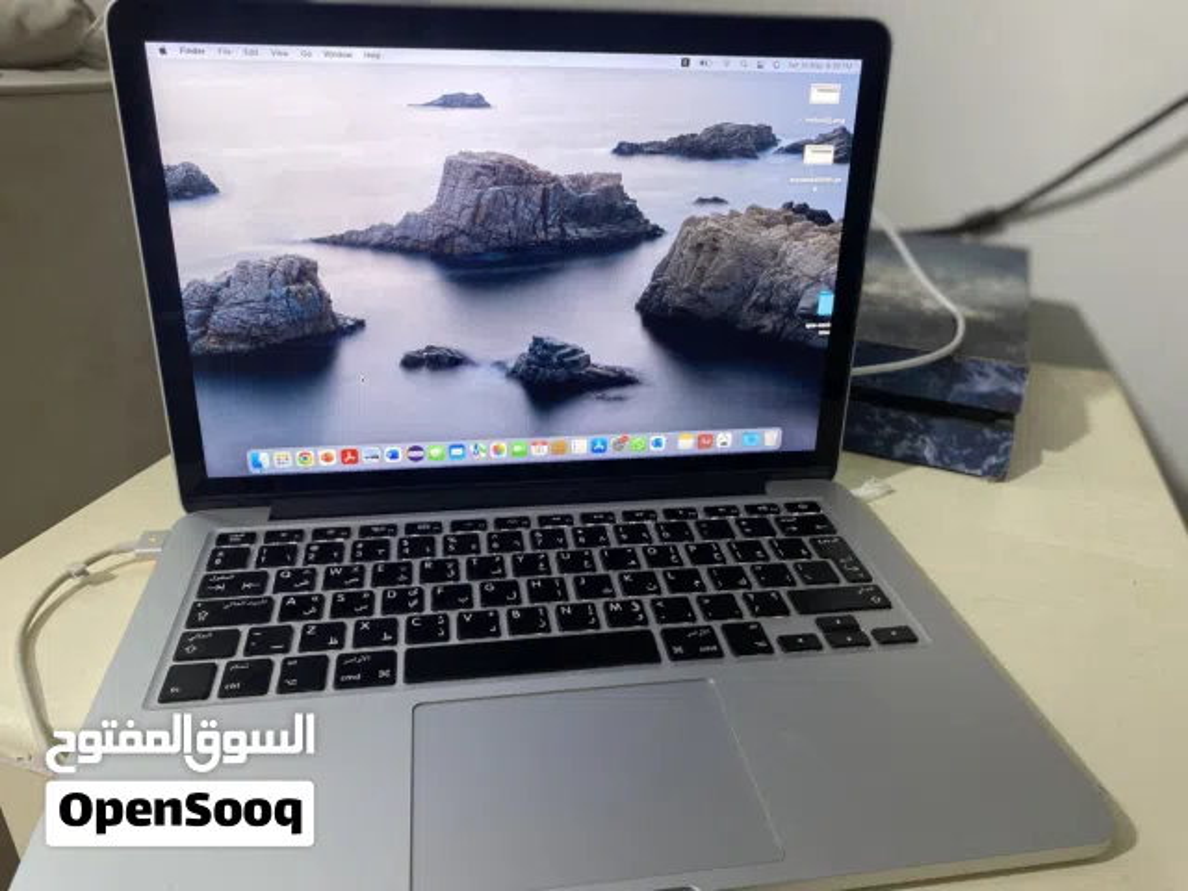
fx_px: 892
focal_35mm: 26
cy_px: 446
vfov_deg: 53.1
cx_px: 594
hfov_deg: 67.3
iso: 125
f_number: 1.8
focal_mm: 4.25
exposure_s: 1/50
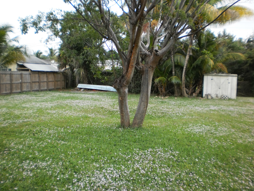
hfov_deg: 51.4
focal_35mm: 36
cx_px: 127
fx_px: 264
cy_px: 96
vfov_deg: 39.7
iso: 100
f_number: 3.1
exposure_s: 1/250
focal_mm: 6.3
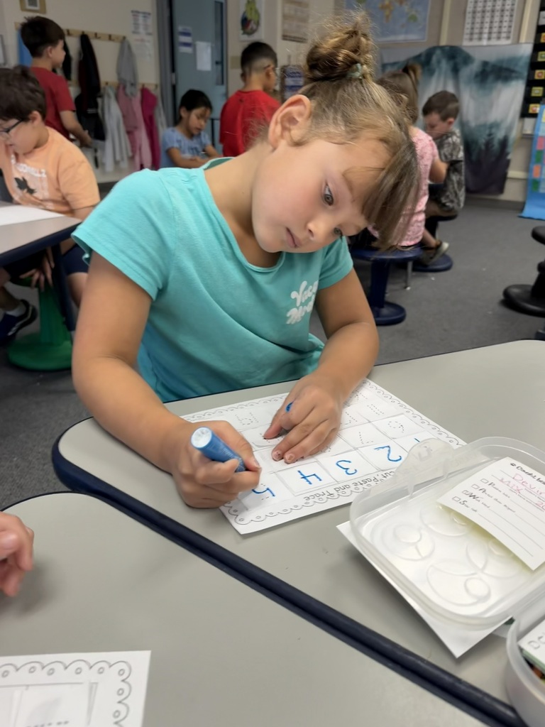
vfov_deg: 71.6
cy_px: 364
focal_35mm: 24
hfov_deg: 56.8
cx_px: 272
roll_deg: -1.5
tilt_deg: -25.3
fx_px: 504
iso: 125
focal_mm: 6.76
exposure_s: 1/60
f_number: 1.78
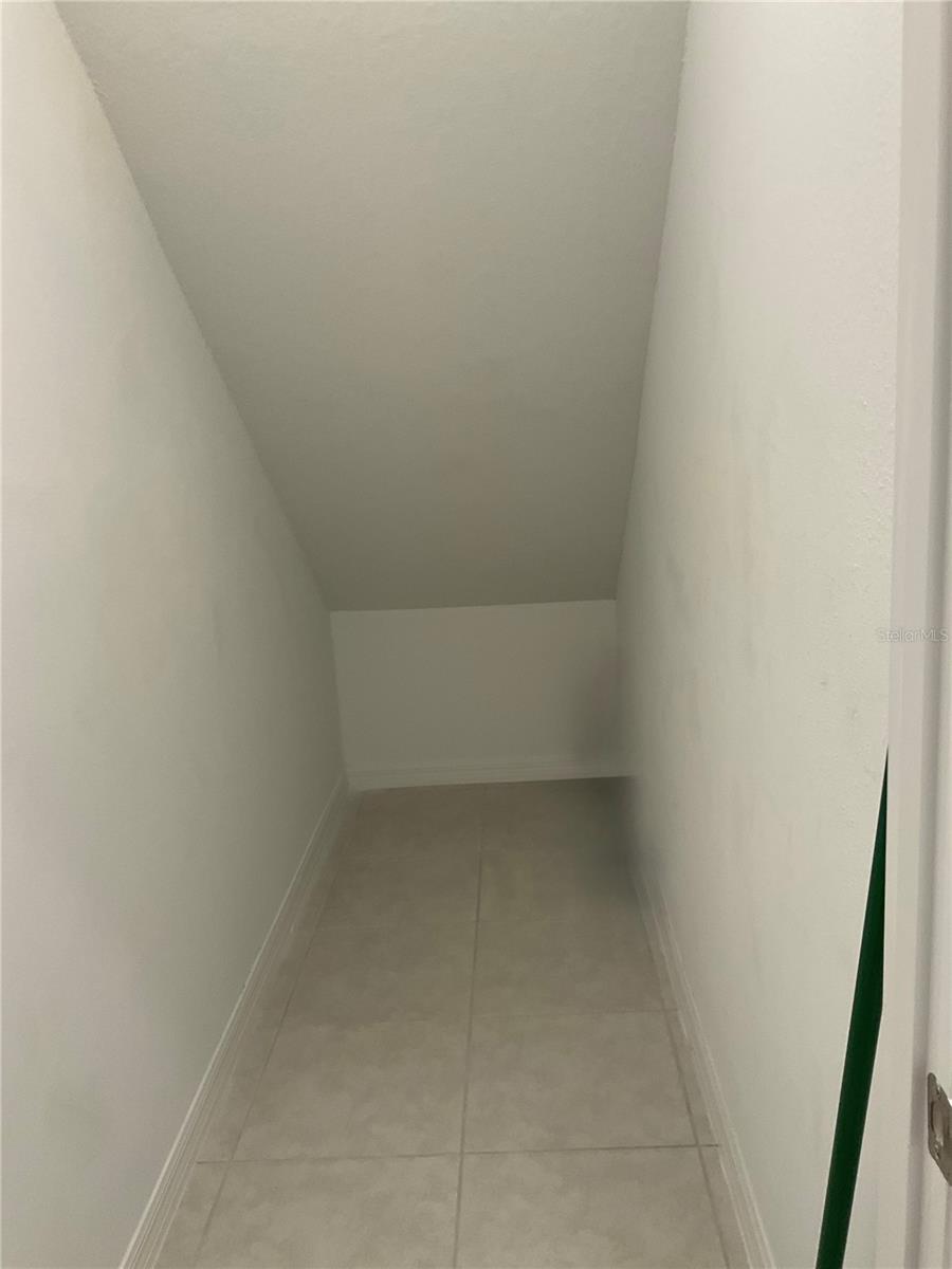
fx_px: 1063
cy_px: 634
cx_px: 476
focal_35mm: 29
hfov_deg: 48.2
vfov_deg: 61.7
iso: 40
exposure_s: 1/60
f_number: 1.8
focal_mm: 3
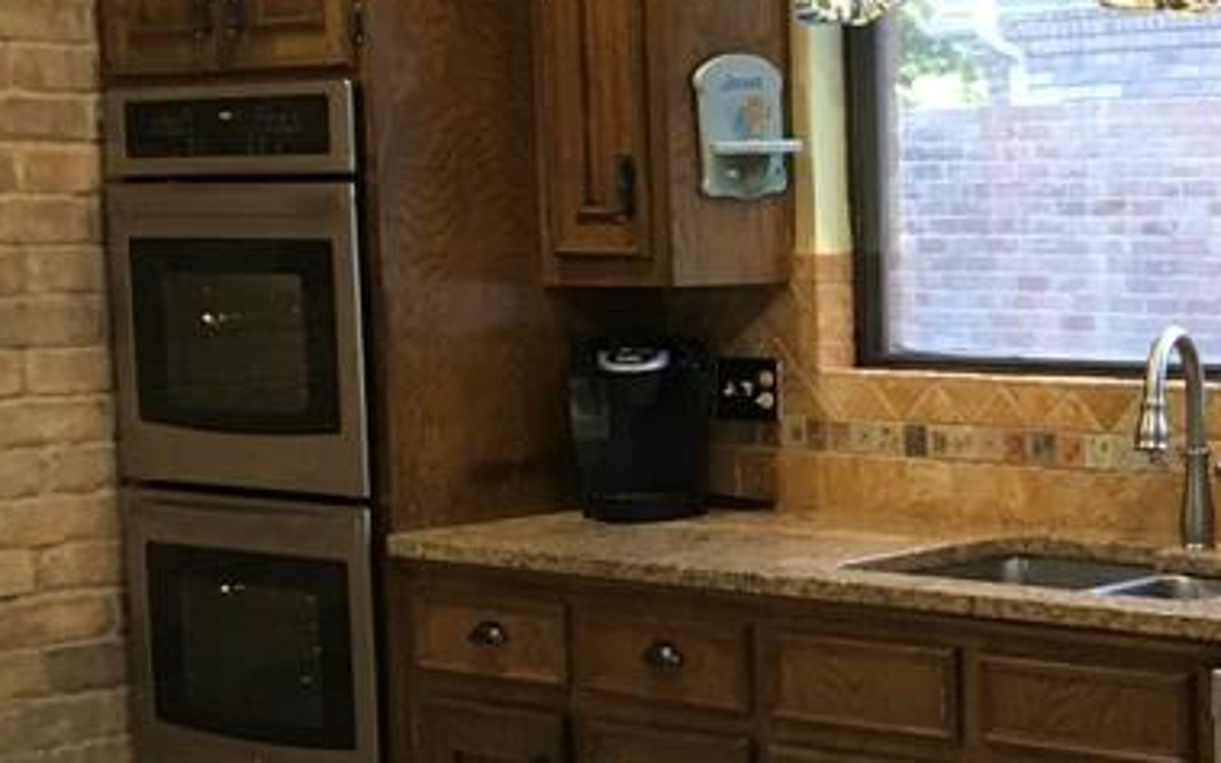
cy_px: 493
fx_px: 2762
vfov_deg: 15.7
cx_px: 1353
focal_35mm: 83
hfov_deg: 23.4
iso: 125
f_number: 2.2
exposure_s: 1/30
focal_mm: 4.15
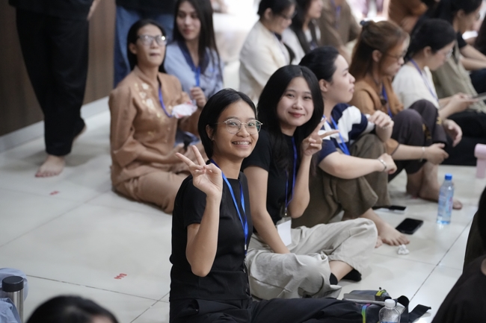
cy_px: 162
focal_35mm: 80
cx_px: 243
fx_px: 1080
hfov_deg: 25.4
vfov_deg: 17.1
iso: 10000
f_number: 2.8
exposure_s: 1/160
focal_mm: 80
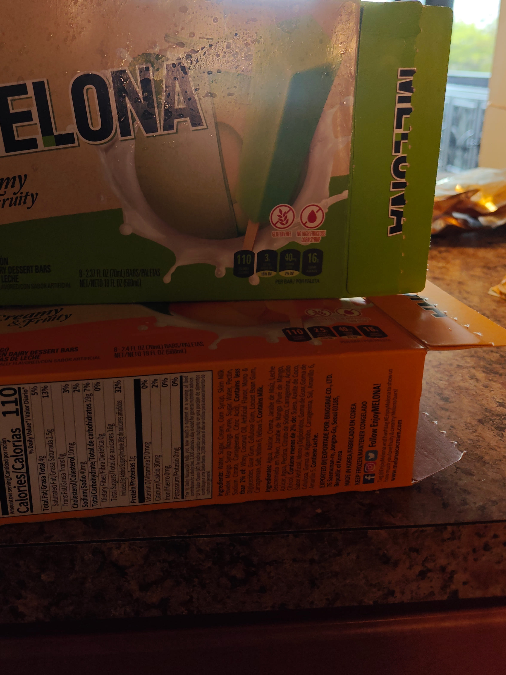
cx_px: 177
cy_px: 253
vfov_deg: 59.2
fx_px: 585
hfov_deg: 46.2
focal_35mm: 30
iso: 160
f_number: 1.6
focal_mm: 6.06
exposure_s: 1/60
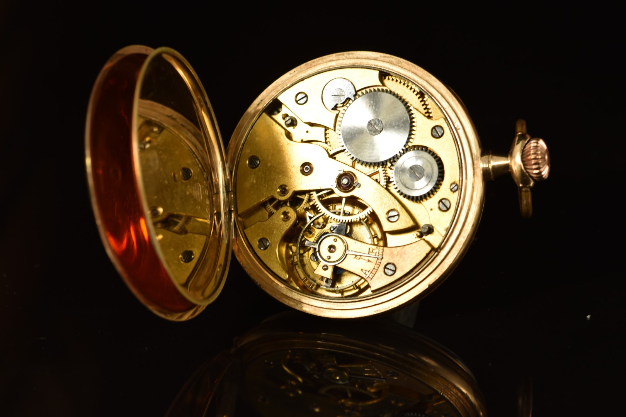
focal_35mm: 128
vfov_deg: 10.8
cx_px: 313
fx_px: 2217
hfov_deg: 16.1
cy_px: 208
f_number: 10
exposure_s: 1/10
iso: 100
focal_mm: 85
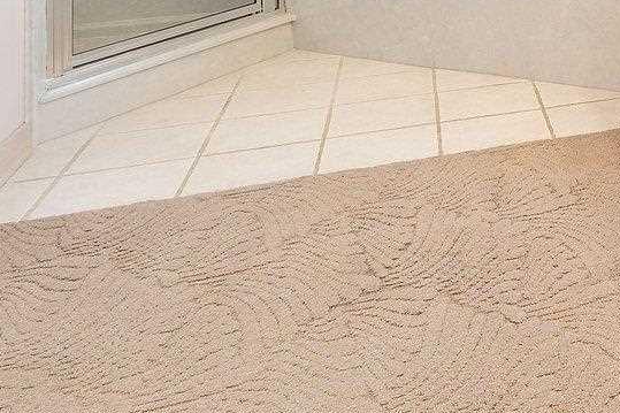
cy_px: -217
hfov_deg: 27.0
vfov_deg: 20.2
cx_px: 882
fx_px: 981
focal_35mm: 57
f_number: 8
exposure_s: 1/2.5
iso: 400
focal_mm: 10
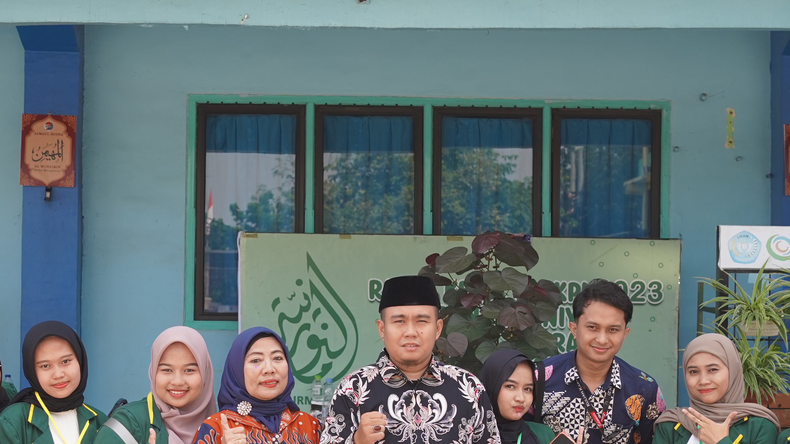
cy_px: 320
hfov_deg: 28.2
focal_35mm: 75
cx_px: 310
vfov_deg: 16.0
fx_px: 1571
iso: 250
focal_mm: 35
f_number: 4
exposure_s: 1/160
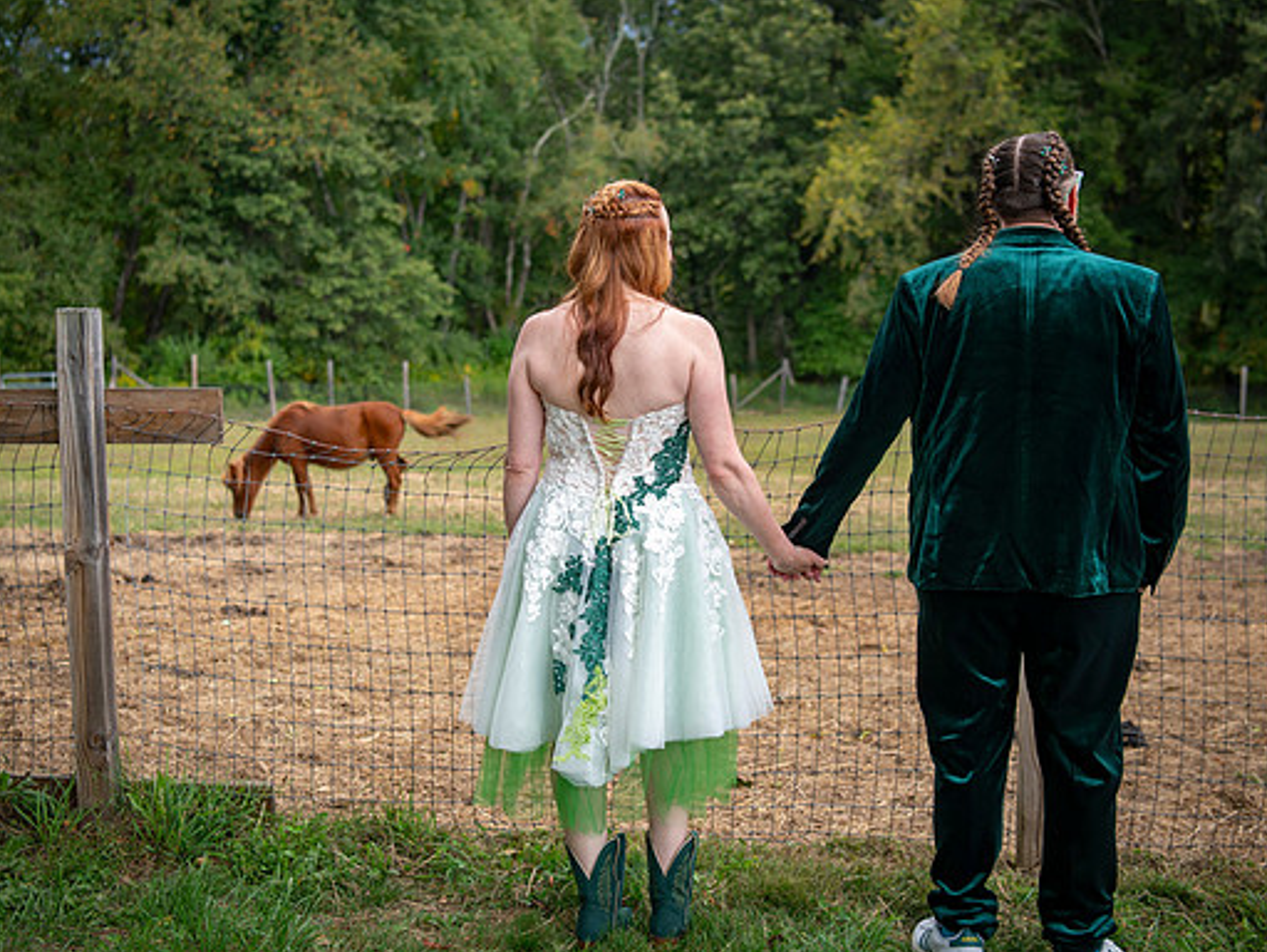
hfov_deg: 42.0
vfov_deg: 32.2
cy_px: 476
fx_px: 1648
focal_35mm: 45
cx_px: 610
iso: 50
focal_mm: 40
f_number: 3.2
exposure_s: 1/125
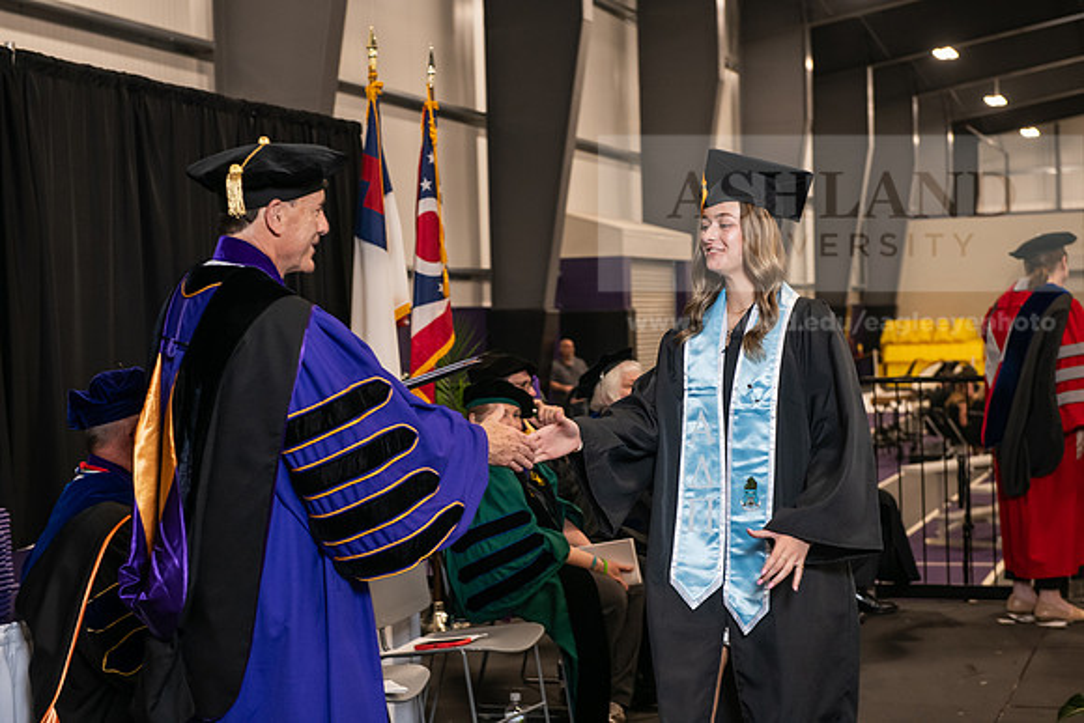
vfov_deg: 20.6
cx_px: 542
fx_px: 1988
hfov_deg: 30.5
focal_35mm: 66
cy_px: 362
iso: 1600
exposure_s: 1/125
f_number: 5
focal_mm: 66
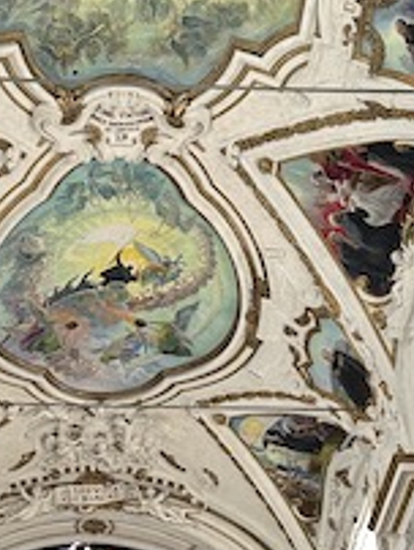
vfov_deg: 24.8
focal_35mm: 76
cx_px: 133
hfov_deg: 19.4
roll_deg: +1.4
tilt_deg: +37.9
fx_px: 1209
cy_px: 504
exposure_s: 1/121
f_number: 1.78
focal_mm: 6.86
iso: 125
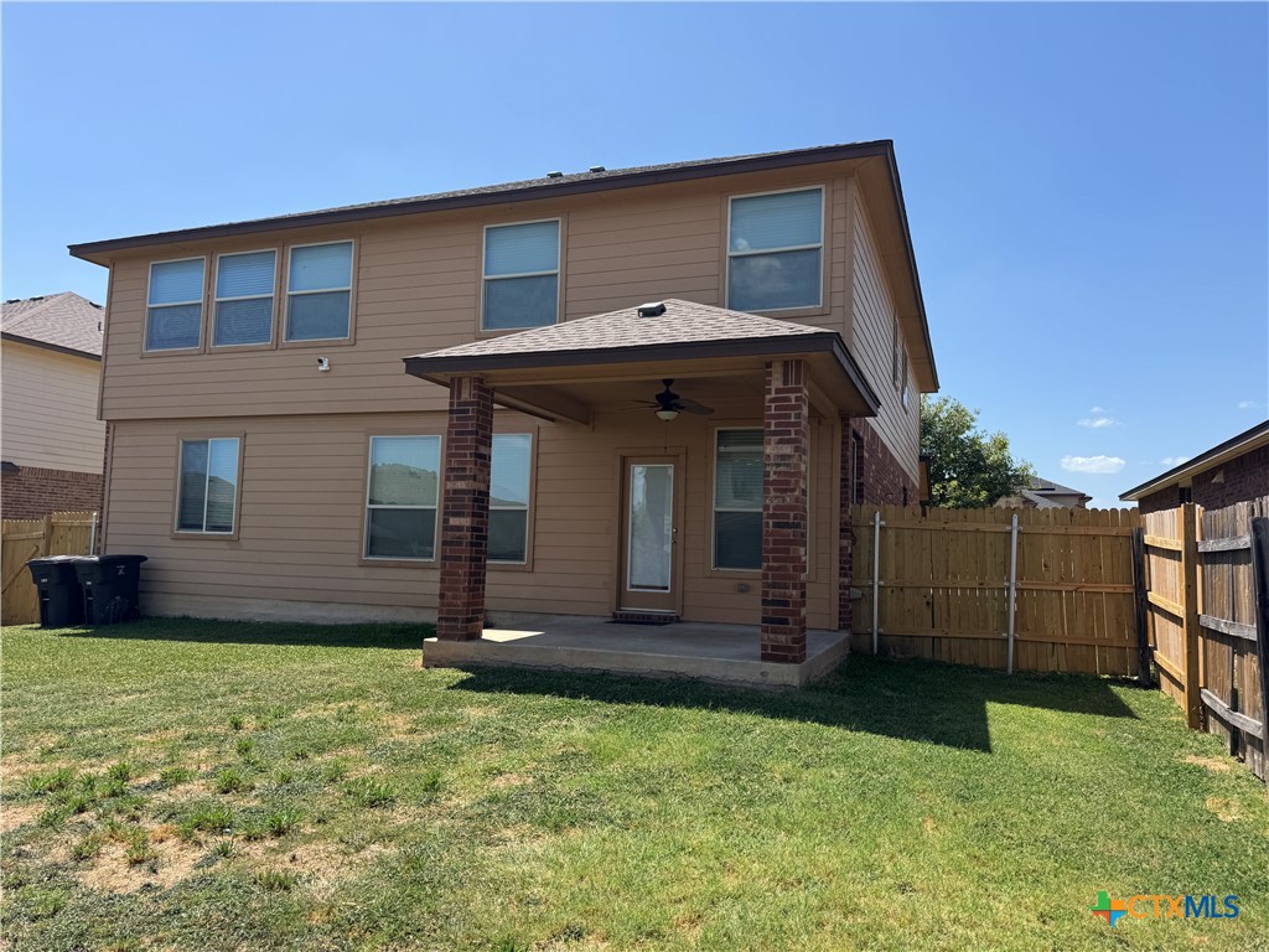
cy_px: 476
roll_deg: -0.8
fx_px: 880
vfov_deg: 56.8
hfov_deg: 71.6
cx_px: 634
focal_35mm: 24
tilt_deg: +6.7
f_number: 1.78
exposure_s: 1/3413
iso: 80
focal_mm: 6.76
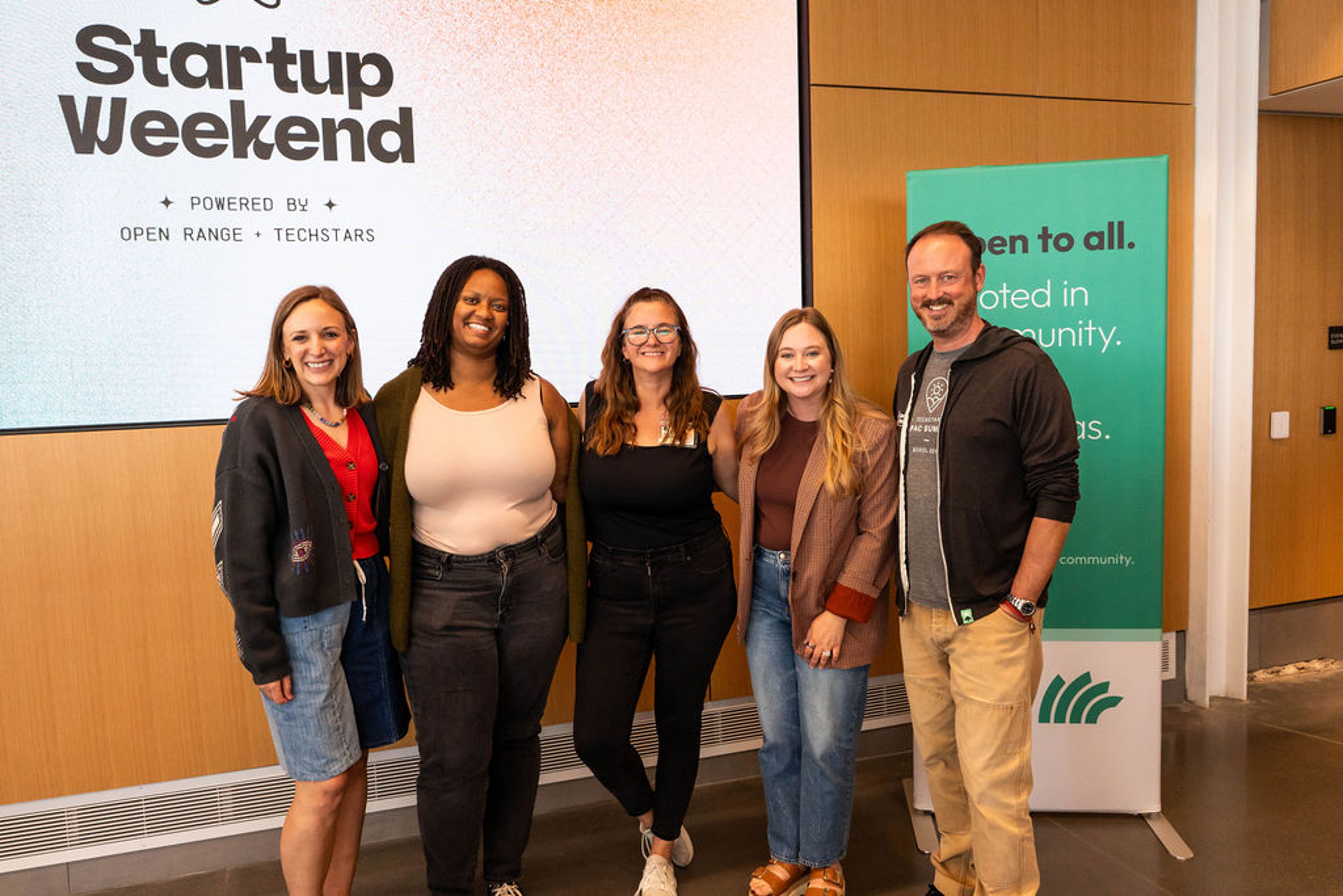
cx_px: 672
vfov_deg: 46.4
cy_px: 448
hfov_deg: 65.5
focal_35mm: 28
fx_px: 1045
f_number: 8
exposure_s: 1/200
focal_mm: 28
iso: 3200
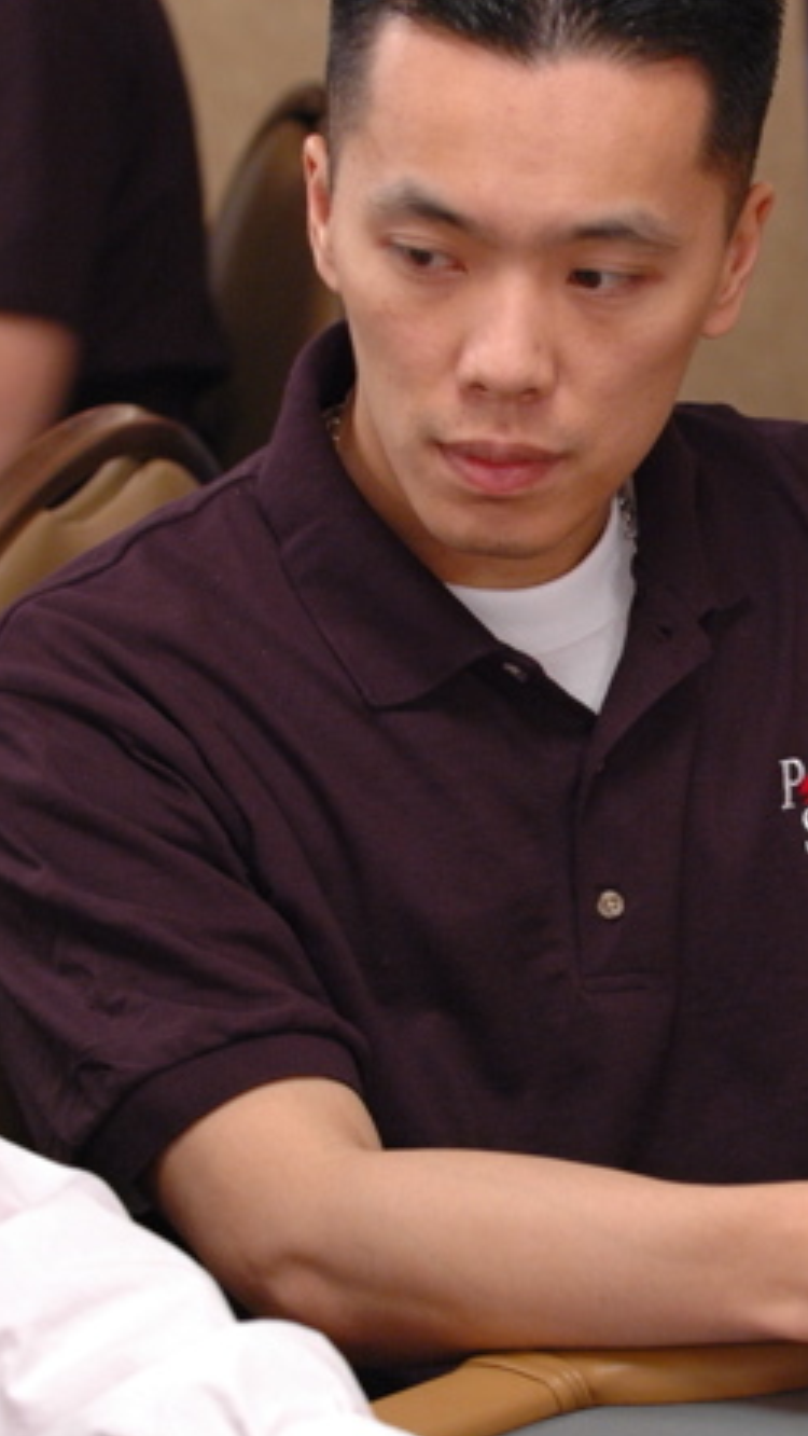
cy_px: 849
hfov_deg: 7.0
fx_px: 6584
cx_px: 688
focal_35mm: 173
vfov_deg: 12.4
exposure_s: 1/40
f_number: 3.2
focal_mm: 70
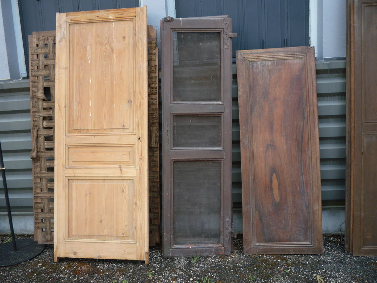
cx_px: 188
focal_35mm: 30
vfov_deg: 46.8
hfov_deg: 60.0
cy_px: 142
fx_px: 327
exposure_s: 1/100
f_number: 3.5
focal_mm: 5.2
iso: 100
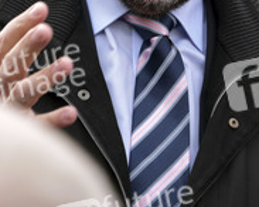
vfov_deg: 6.3
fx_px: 1884
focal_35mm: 246
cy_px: 7
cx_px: 167
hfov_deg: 7.9
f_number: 8
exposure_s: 1/250
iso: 400
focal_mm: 120
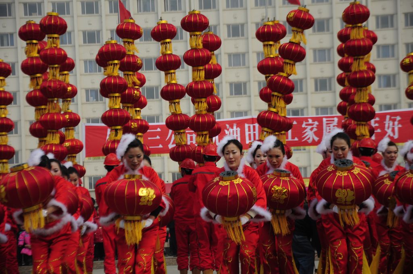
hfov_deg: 15.2
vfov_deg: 10.1
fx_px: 1547
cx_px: 206
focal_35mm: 135
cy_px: 137
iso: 200
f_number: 5.6
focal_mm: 90
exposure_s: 1/1000
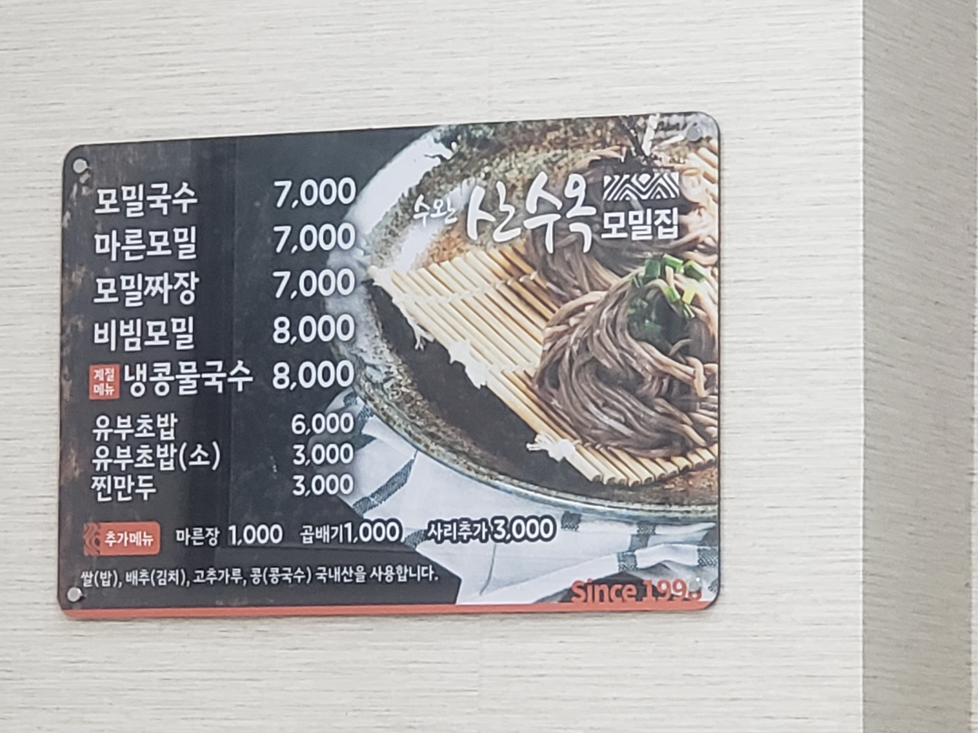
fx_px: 1469
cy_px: 366
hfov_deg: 36.8
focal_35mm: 52
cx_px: 489
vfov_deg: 28.0
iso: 160
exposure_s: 1/30
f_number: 2.4
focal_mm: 6
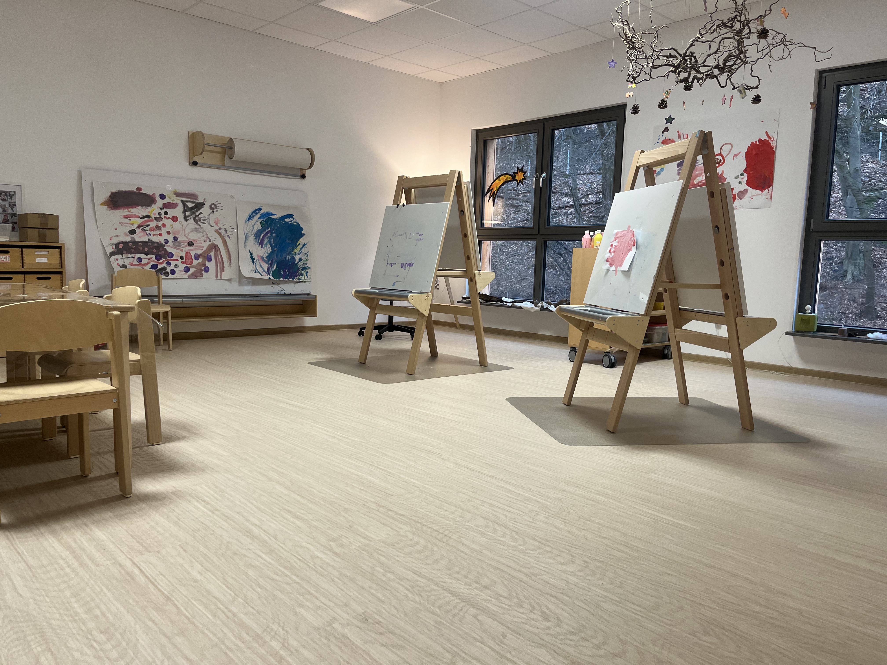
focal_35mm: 26
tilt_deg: -6.0
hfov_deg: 67.3
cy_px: 332
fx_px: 666
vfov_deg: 53.1
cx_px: 444
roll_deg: -0.9
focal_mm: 5.1
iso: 125
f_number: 1.6
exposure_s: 1/100
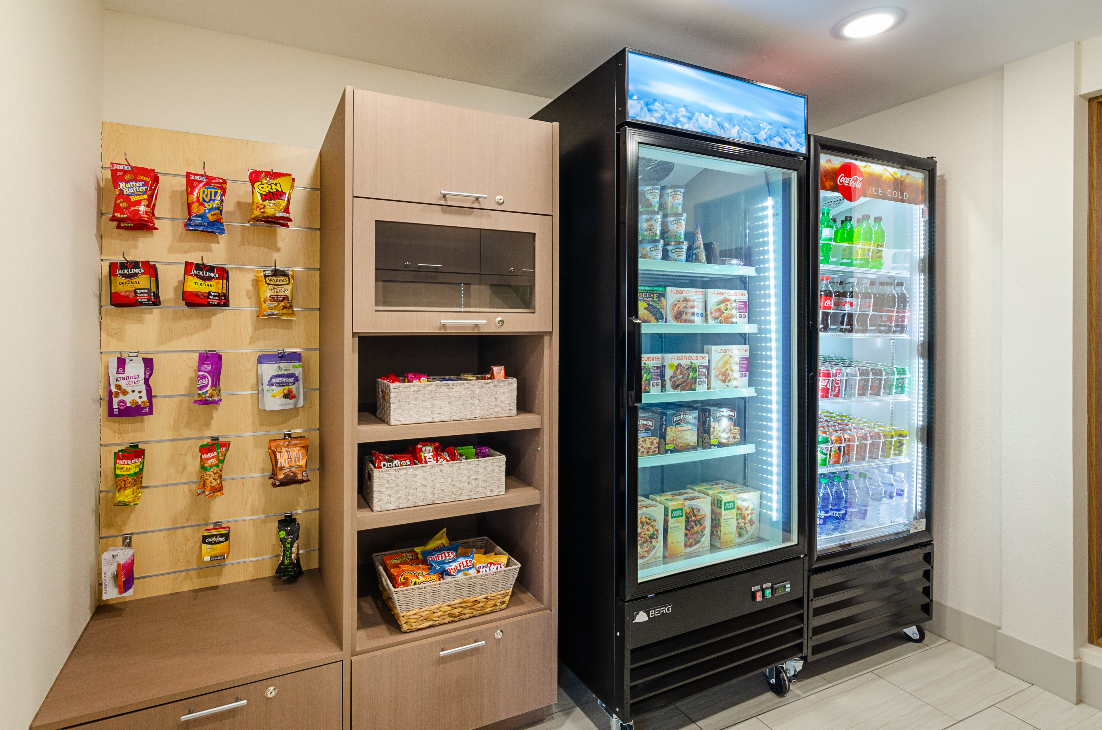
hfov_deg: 95.1
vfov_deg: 71.8
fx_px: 504
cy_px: 365
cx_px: 551
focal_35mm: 16
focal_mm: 11
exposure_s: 1.6
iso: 200
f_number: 7.1
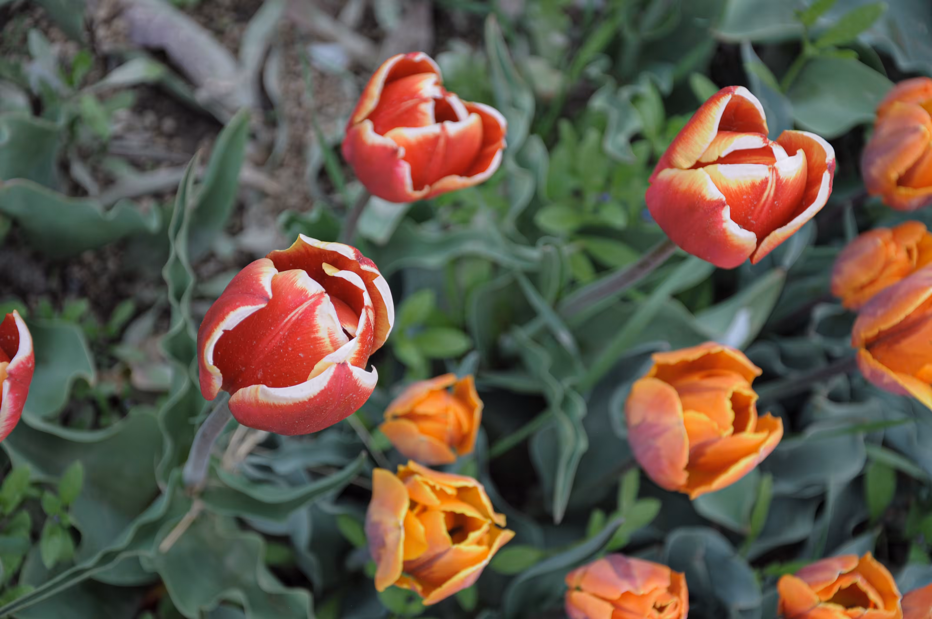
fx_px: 2560
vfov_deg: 13.8
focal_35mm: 99
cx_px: 466
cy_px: 310
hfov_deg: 20.6
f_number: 5.3
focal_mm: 66
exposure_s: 1/100
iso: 200
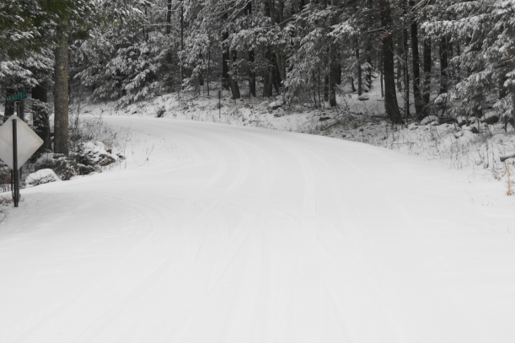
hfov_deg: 23.7
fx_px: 1227
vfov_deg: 15.9
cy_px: 120
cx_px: 252
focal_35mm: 86
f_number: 4.5
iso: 500
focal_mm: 35
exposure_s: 1/60
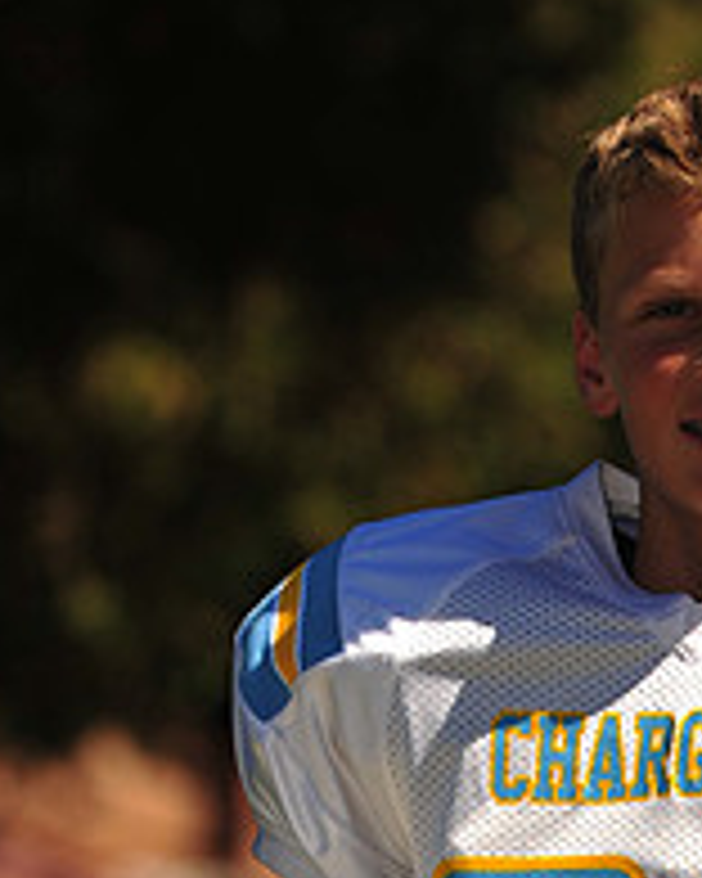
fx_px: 12700
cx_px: 567
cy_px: 1076
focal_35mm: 489
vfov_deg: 3.9
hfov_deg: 3.2
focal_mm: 175
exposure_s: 1/1000
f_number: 5
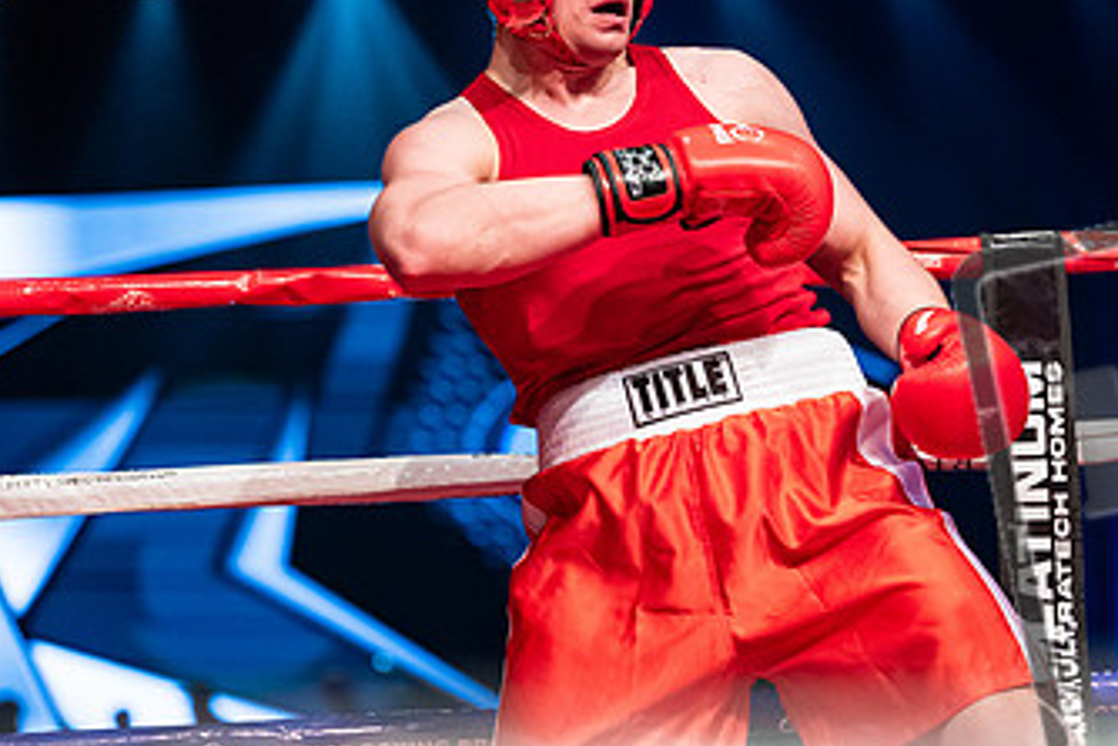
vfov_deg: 8.6
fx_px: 4971
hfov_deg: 12.8
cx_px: 961
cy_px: 309
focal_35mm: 160
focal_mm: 92
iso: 4000
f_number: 2.8
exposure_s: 1/1000
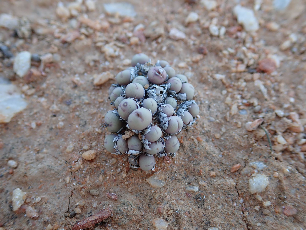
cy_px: 115
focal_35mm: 30
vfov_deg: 46.8
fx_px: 265
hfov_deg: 60.0
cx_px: 153
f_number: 2.3
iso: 100
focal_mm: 5.5
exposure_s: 1/200
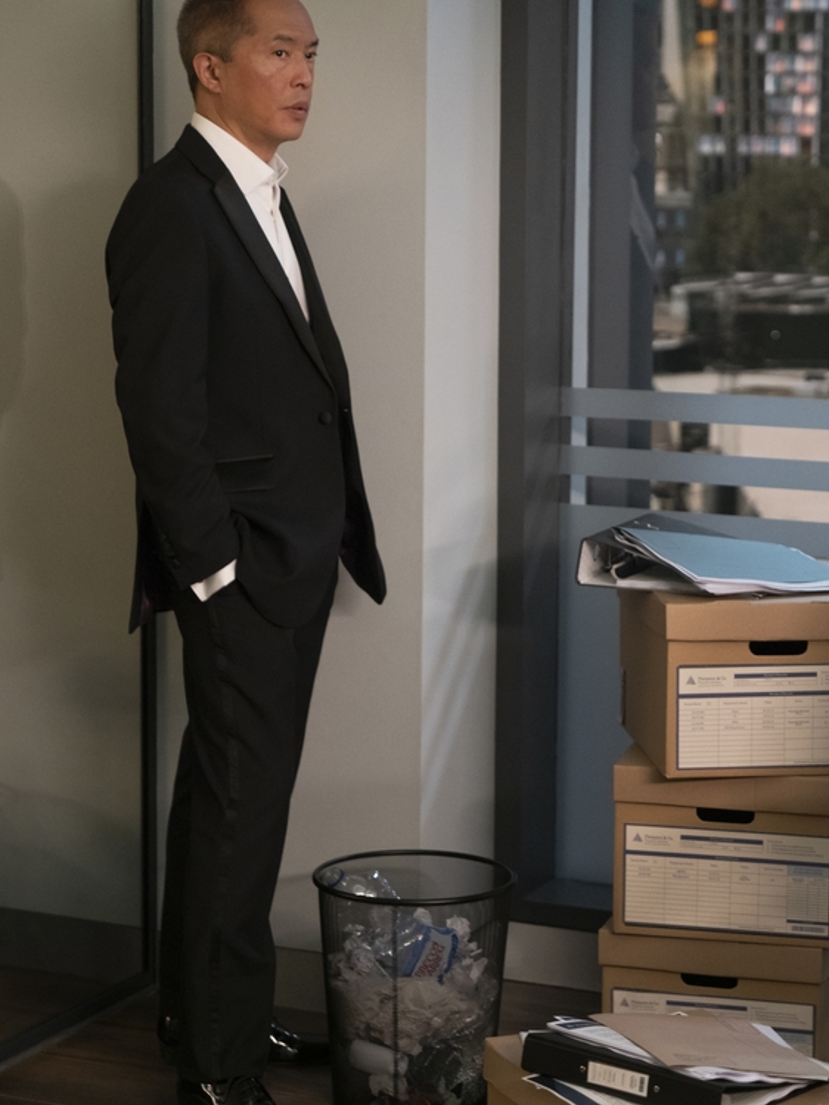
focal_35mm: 76
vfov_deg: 25.7
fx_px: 2426
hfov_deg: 19.4
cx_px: 414
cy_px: 550
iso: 5000
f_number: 2.8
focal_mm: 70
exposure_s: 1/25
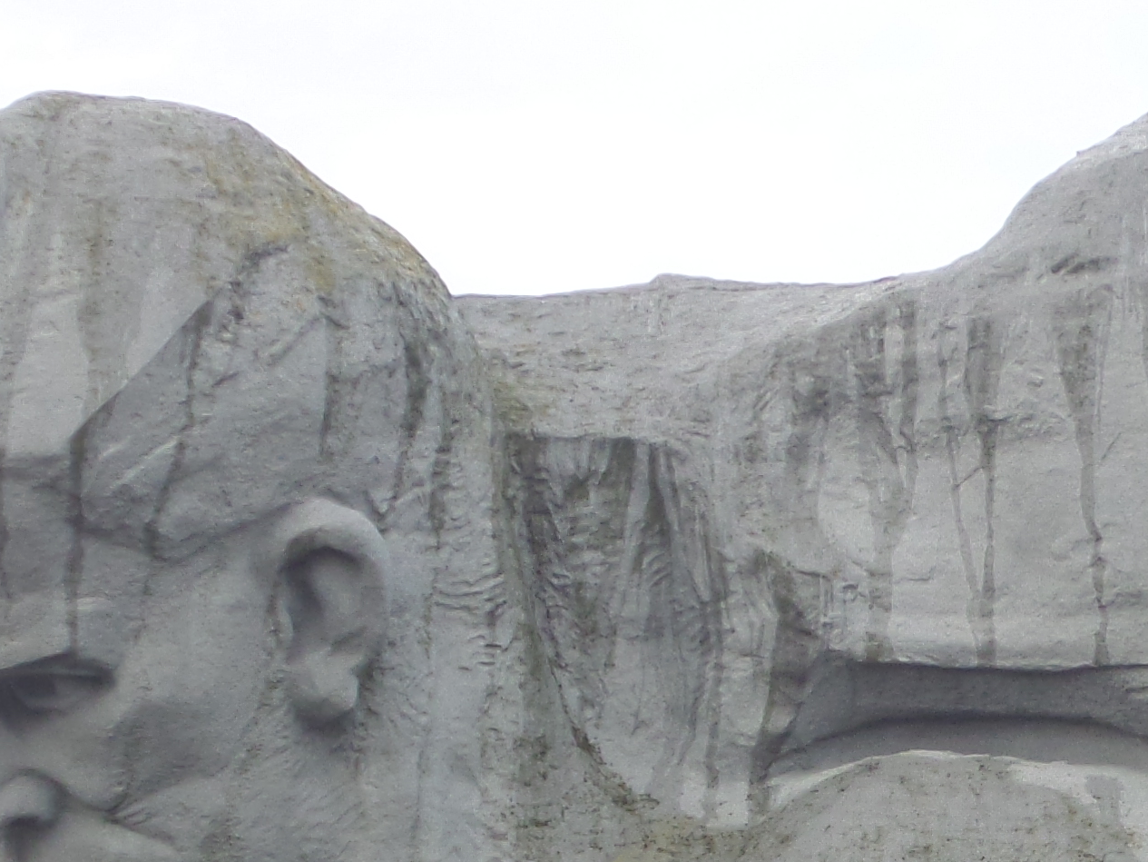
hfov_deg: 10.9
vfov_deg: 8.2
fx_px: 6003
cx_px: 939
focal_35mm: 181
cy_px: 924
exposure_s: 1/180
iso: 100
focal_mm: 8.7
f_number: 3.8
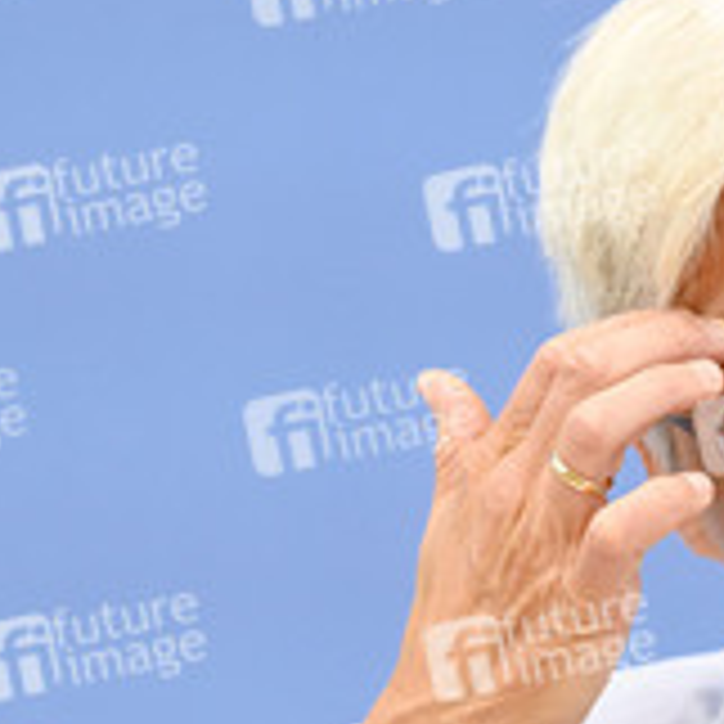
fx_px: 8187
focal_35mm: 346
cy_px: 535
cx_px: 870
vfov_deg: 5.1
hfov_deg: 5.0
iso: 4000
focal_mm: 145
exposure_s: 1/500
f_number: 5.6
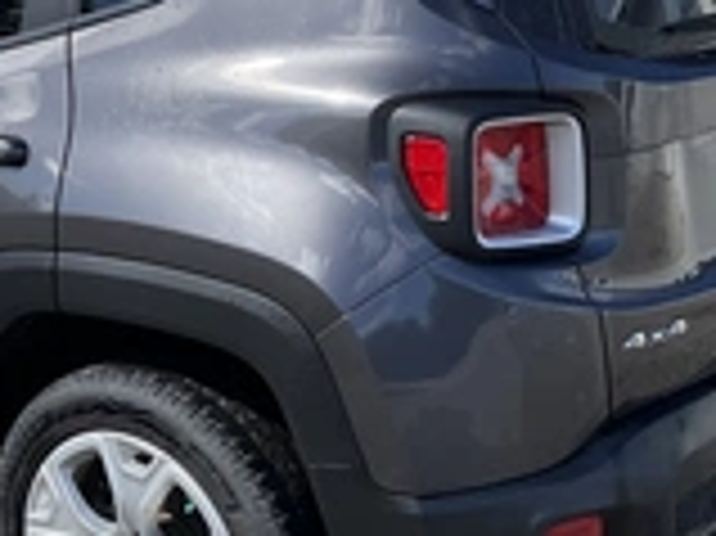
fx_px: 1509
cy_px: 203
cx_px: 140
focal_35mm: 73
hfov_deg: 26.2
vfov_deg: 20.1
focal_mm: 3
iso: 25
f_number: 1.8
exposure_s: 1/912
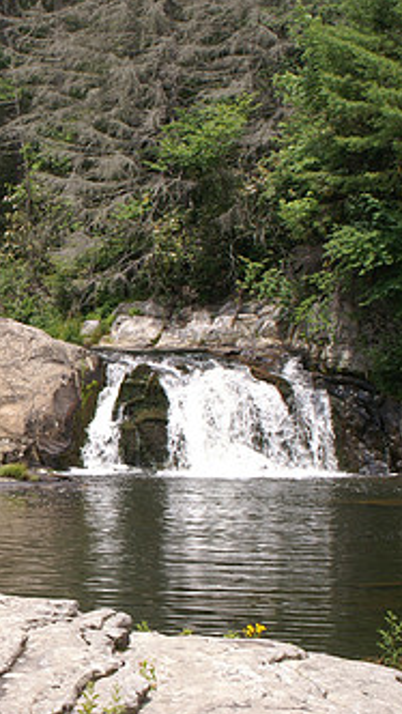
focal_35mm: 96
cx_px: -187
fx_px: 1816
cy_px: 348
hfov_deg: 12.1
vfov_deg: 22.2
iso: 100
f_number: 13
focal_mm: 35
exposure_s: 1/100
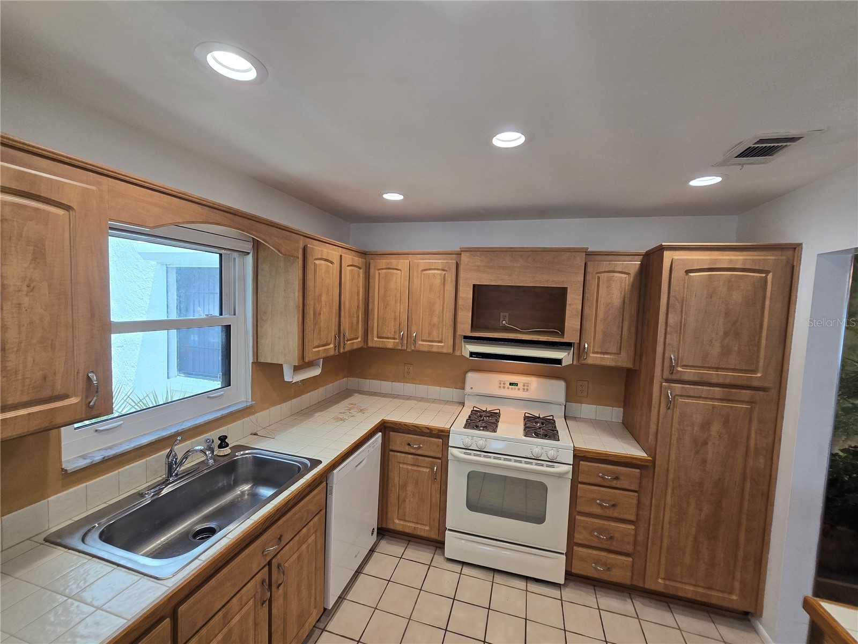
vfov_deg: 89.9
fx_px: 322
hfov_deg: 106.2
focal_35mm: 13
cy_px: 322
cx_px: 429
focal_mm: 2.2
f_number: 2.2
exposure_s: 1/60
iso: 80
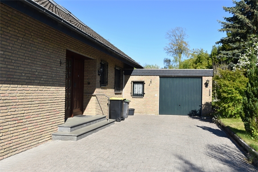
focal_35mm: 33
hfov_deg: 57.3
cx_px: 129
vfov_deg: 39.9
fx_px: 236
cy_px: 86
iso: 100
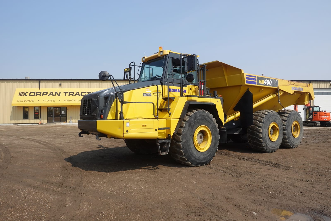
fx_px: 221
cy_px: 110
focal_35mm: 24
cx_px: 166
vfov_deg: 53.1
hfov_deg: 73.8
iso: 125
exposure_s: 1/500
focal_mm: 9.4
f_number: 5.6
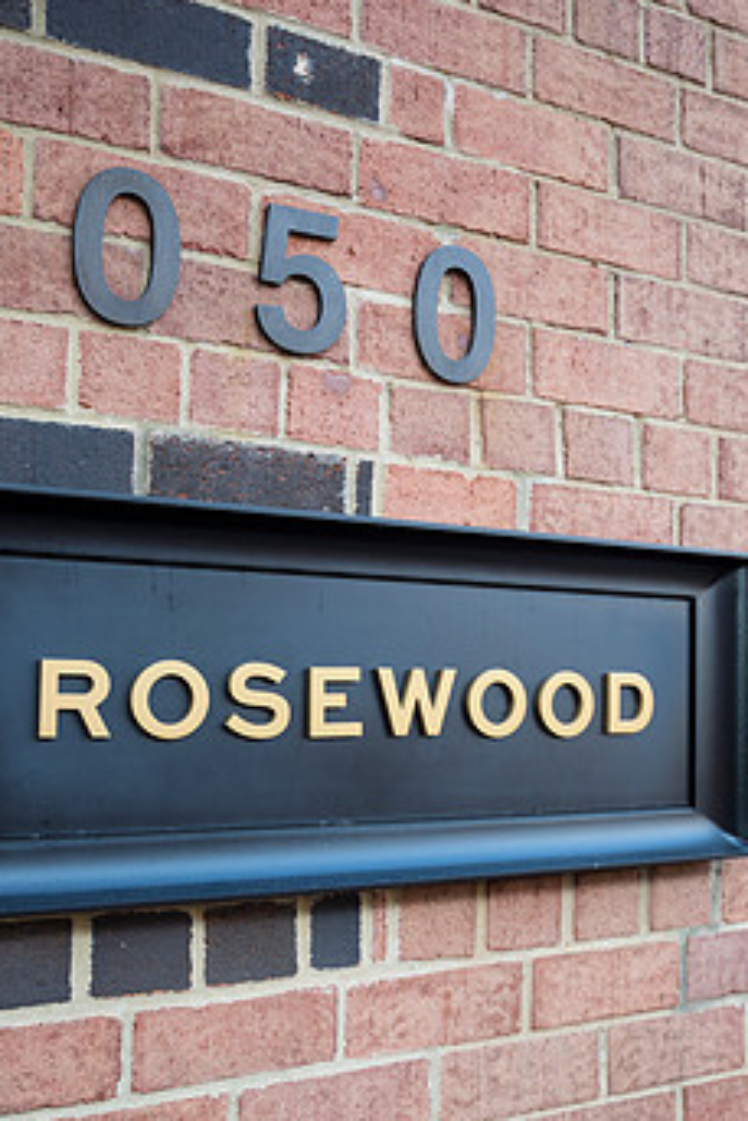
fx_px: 1183
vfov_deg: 50.7
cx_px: 284
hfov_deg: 34.9
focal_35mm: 38
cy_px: 592
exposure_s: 1/60
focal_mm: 29
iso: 125
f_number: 4.5
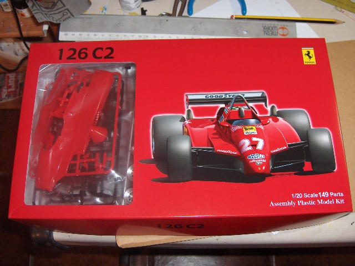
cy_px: 133
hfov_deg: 47.9
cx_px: 178
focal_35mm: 39
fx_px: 400
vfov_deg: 36.8
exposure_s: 1/60
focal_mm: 8
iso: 100
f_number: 2.8
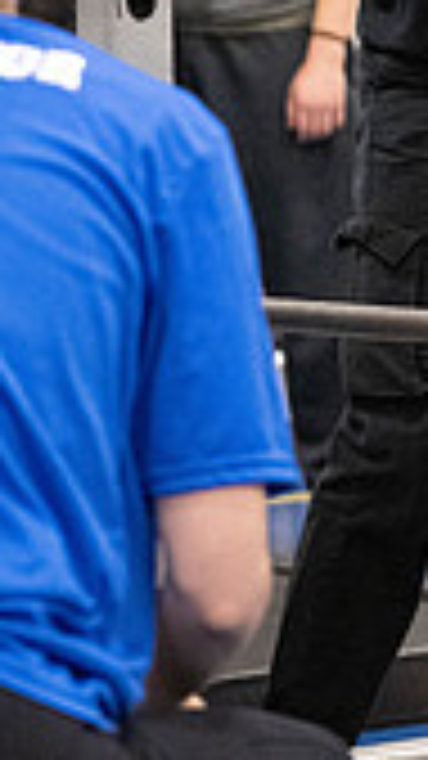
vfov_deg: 8.5
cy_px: -83
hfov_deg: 4.7
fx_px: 5087
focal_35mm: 252
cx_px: 833
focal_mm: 70
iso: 6400
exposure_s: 1/250
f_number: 2.8
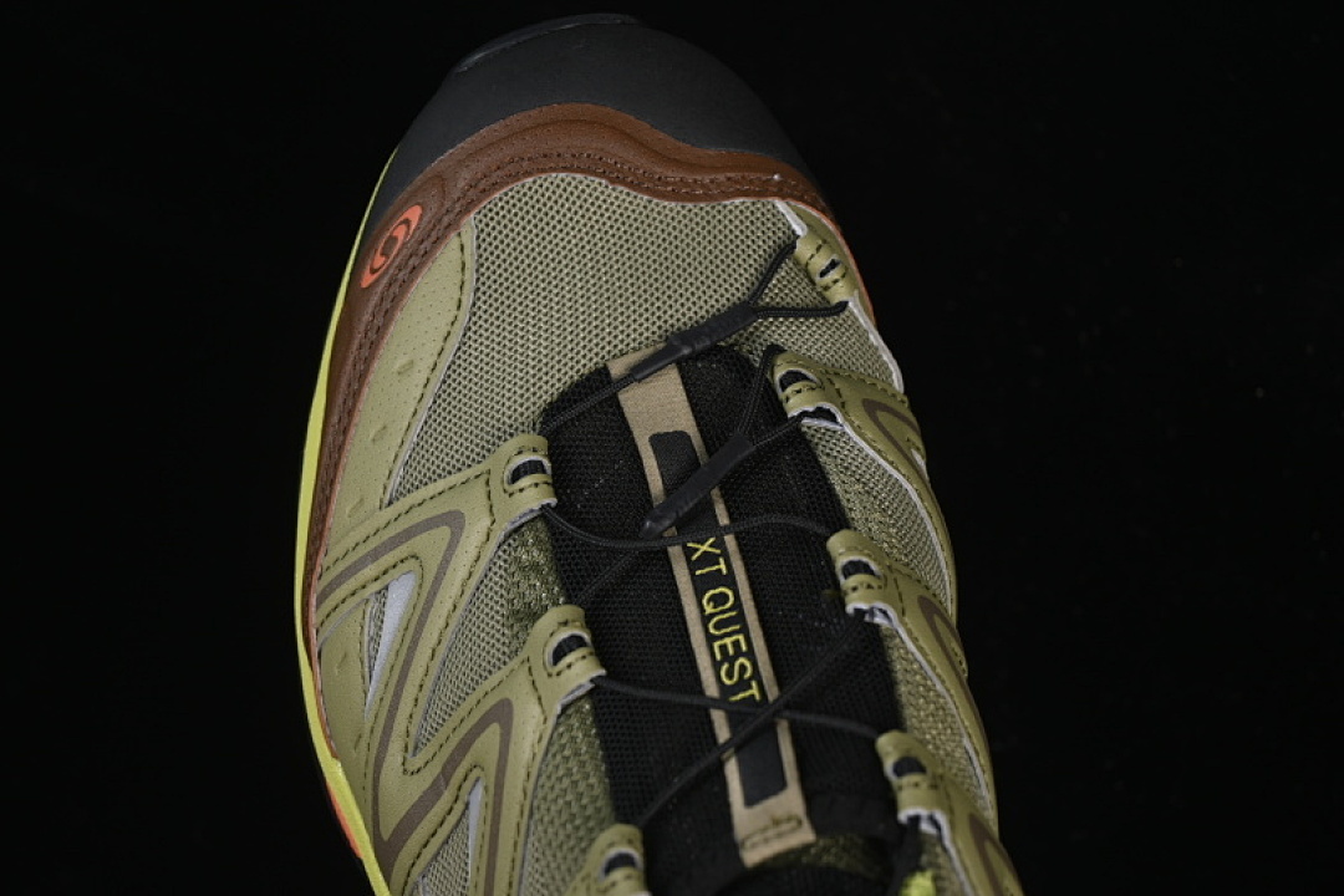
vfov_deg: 18.2
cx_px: 672
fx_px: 2800
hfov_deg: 27.0
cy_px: 448
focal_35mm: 75
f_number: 6.3
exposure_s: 1/60
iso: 160
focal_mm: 50
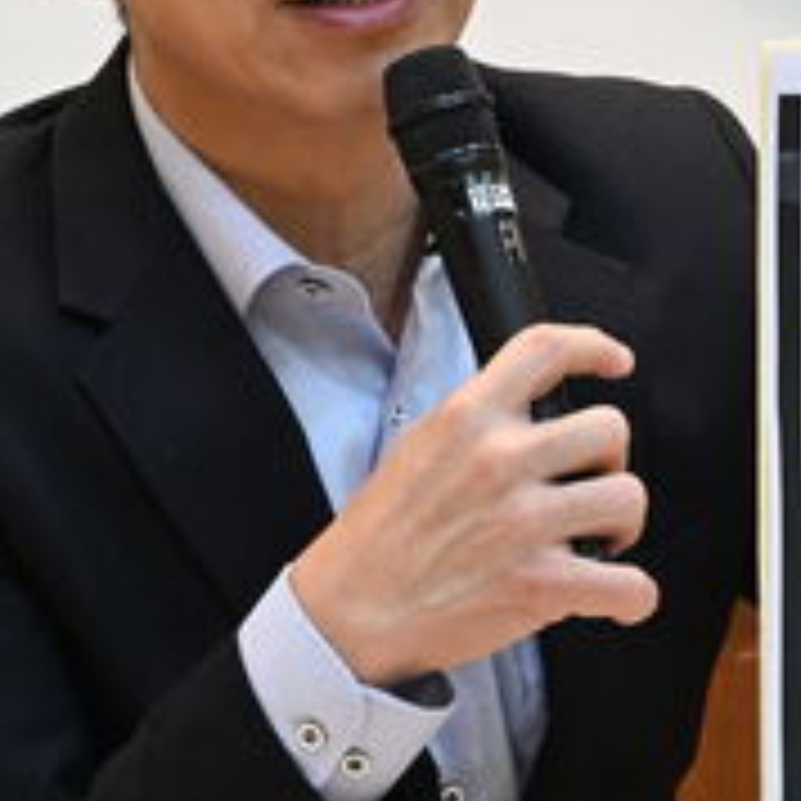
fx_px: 10457
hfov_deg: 4.4
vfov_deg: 4.4
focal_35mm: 399
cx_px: 616
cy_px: 256
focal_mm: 93
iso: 3600
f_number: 5.6
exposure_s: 1/160
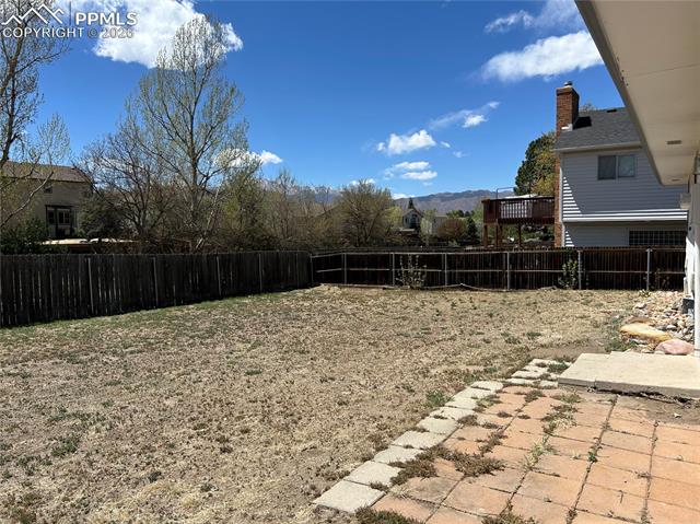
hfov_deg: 67.3
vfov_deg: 53.0
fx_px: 525
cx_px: 350
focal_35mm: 26
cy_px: 262
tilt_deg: -3.6
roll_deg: +0.7
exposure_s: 1/4630
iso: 50
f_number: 1.5
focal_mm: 5.7
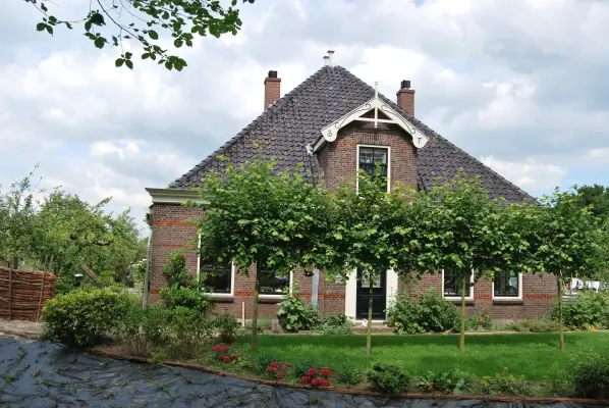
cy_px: 204
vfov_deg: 38.4
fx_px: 584
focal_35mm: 34
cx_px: 304
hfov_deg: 55.1
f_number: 7.1
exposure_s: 1/200
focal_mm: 23
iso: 100
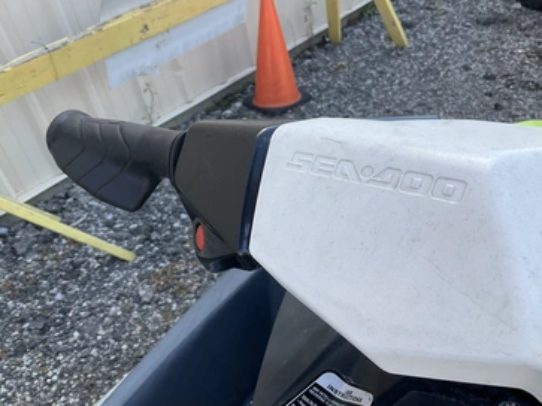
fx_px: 501
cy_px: 204
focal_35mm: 32
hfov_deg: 56.8
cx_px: 282
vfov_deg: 44.1
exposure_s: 1/504
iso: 25
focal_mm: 3
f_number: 1.8
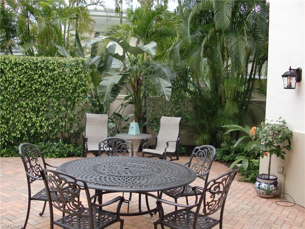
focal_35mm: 36
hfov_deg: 51.4
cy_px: 114
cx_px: 152
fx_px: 317
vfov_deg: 39.7
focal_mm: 6.3
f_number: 2.8
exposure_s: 1/125
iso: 64
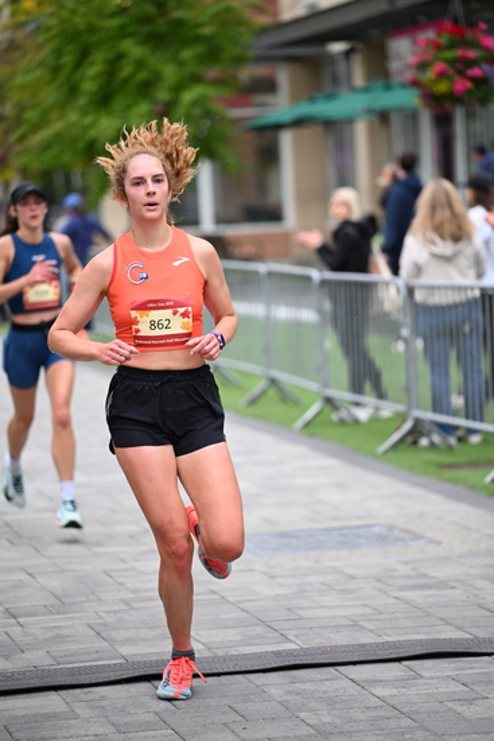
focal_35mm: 140
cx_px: 247
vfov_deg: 14.6
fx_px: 2880
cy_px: 370
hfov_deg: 9.8
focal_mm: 140
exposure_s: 1/1600
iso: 1250
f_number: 2.8
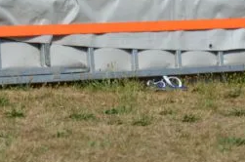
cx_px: 194
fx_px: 2765
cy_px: -39
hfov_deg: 5.1
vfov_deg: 3.4
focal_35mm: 407
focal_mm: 105
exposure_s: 1/320
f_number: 9
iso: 100
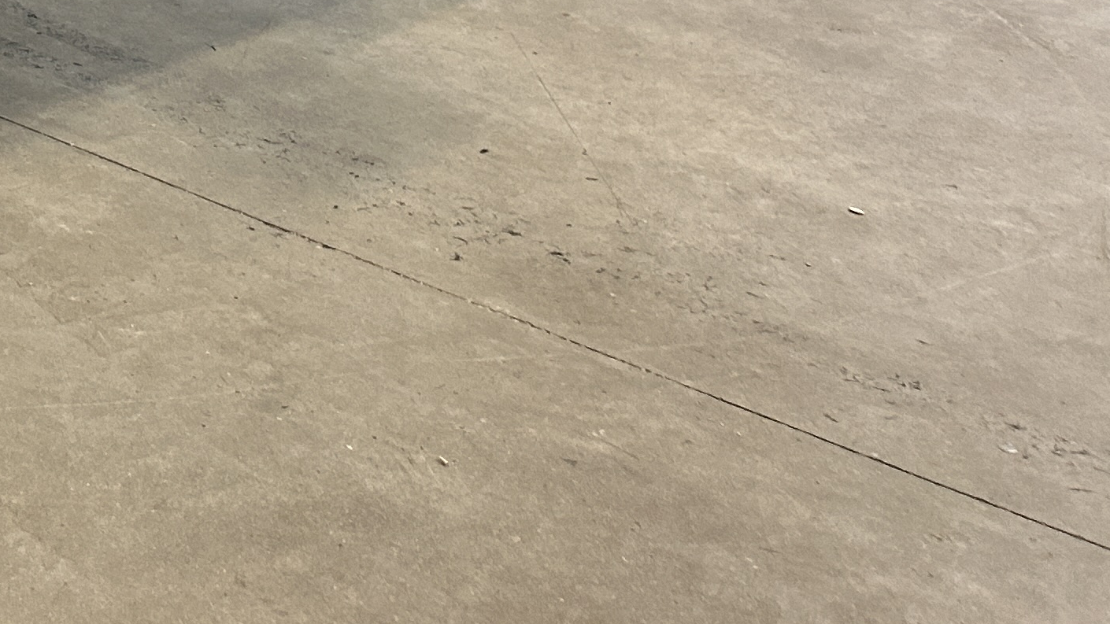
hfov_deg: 23.3
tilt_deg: -6.8
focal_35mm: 81
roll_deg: -3.9
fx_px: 2384
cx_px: -320
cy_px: -544
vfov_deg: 13.3
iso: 160
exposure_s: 1/50
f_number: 1.5
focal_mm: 5.7
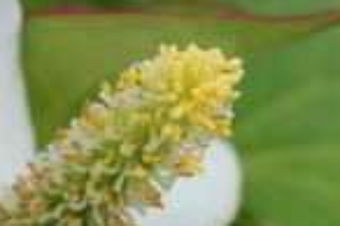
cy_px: 218
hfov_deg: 11.1
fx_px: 1745
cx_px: 207
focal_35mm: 185
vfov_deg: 7.4
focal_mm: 30
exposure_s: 1/40
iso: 100
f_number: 9
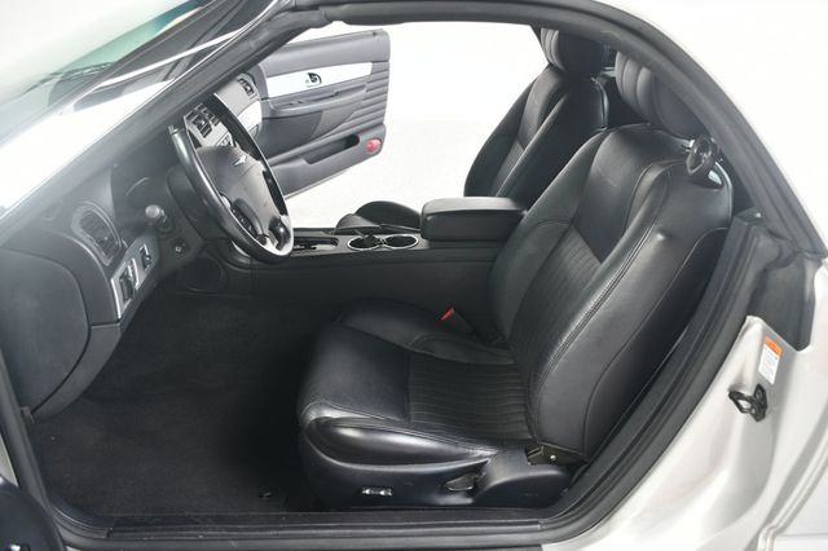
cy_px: 276
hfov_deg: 57.2
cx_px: 414
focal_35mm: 33
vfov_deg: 39.9
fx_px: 759
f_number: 3.5
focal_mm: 22
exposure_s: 1/160
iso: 100
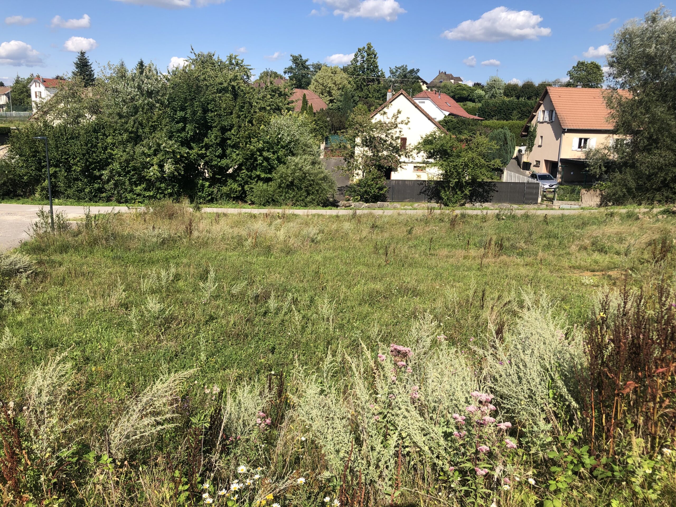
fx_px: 547
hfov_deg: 63.4
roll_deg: -1.0
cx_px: 338
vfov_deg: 49.7
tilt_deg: -11.8
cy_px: 254
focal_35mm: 28
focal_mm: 3.99
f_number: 1.8
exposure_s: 1/1600
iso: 20
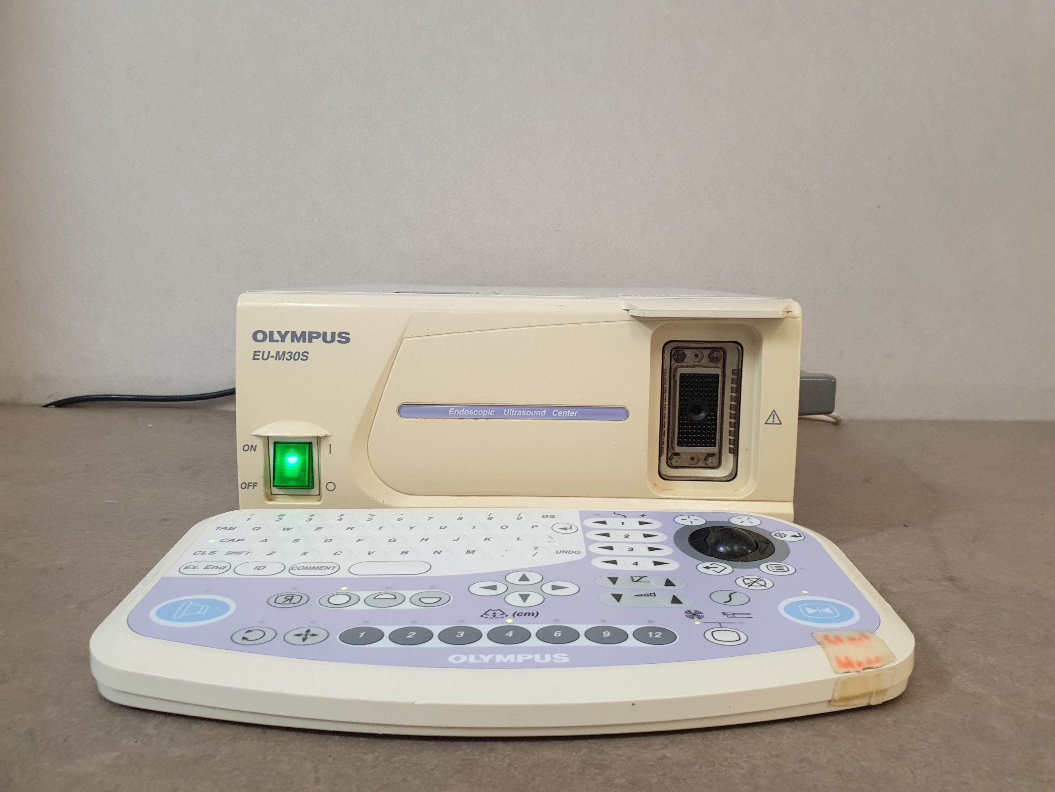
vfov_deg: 53.1
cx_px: 528
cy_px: 396
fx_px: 792
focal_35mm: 26
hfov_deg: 67.3
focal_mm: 4.3
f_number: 2.4
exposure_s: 1/50
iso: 320
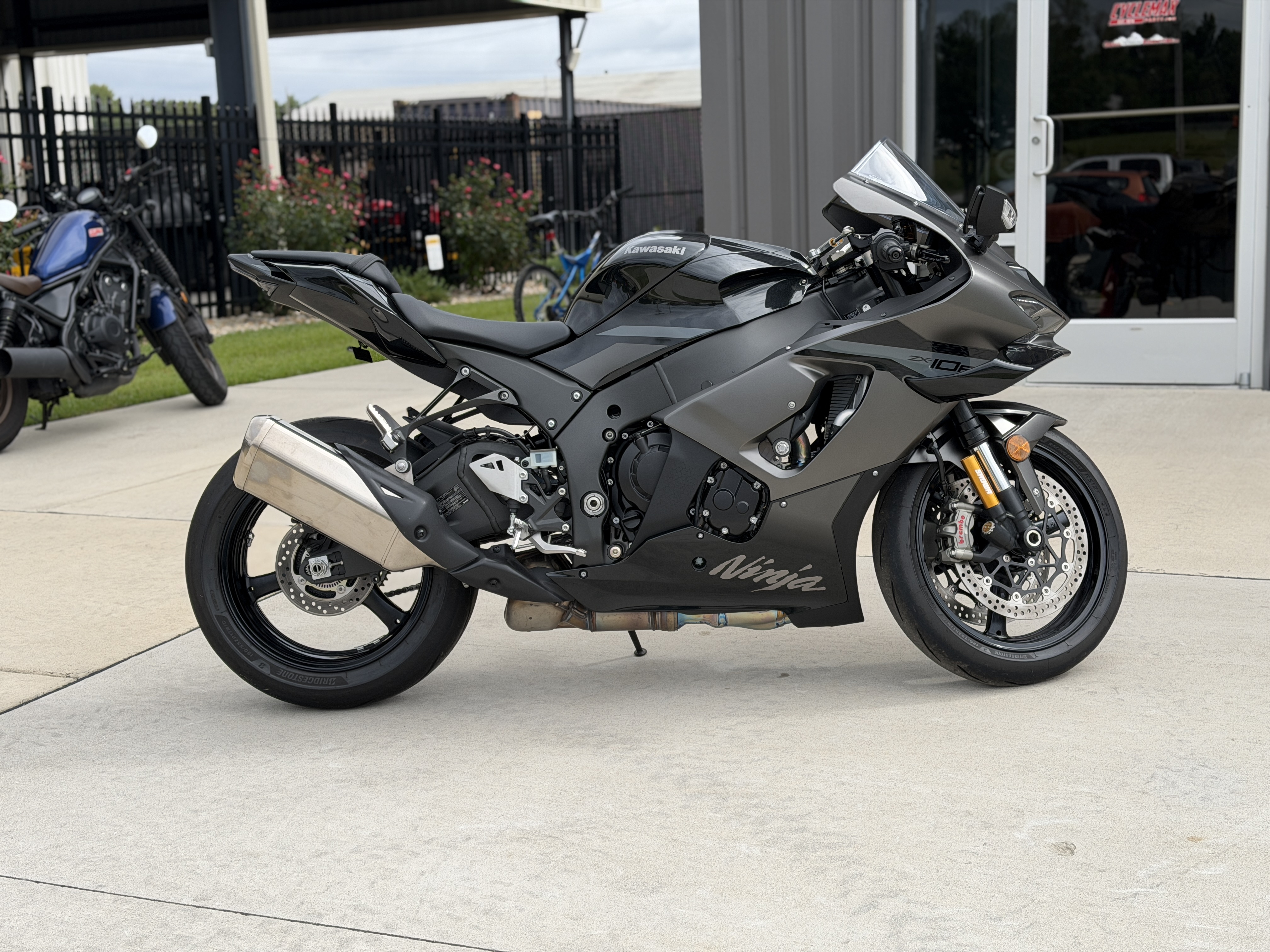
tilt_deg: -9.1
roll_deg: +2.3
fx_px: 1761
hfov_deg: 39.7
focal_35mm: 48
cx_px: 635
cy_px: 476
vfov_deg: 30.3
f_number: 1.78
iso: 64
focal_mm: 6.76
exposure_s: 1/2976
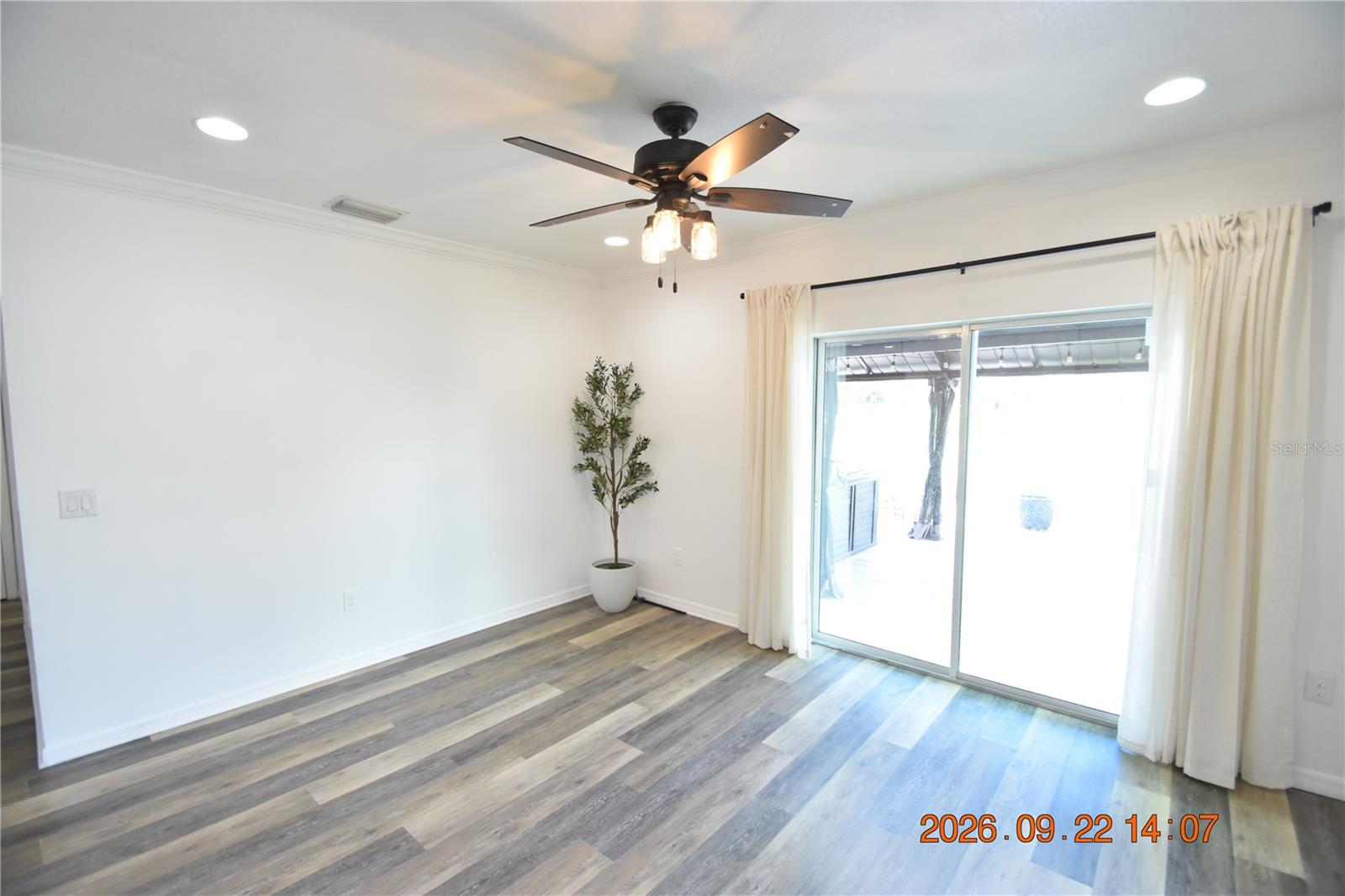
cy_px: 448
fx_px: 560
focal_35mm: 15
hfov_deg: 100.4
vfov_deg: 77.3
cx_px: 672
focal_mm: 10
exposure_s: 1/60
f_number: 4
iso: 560
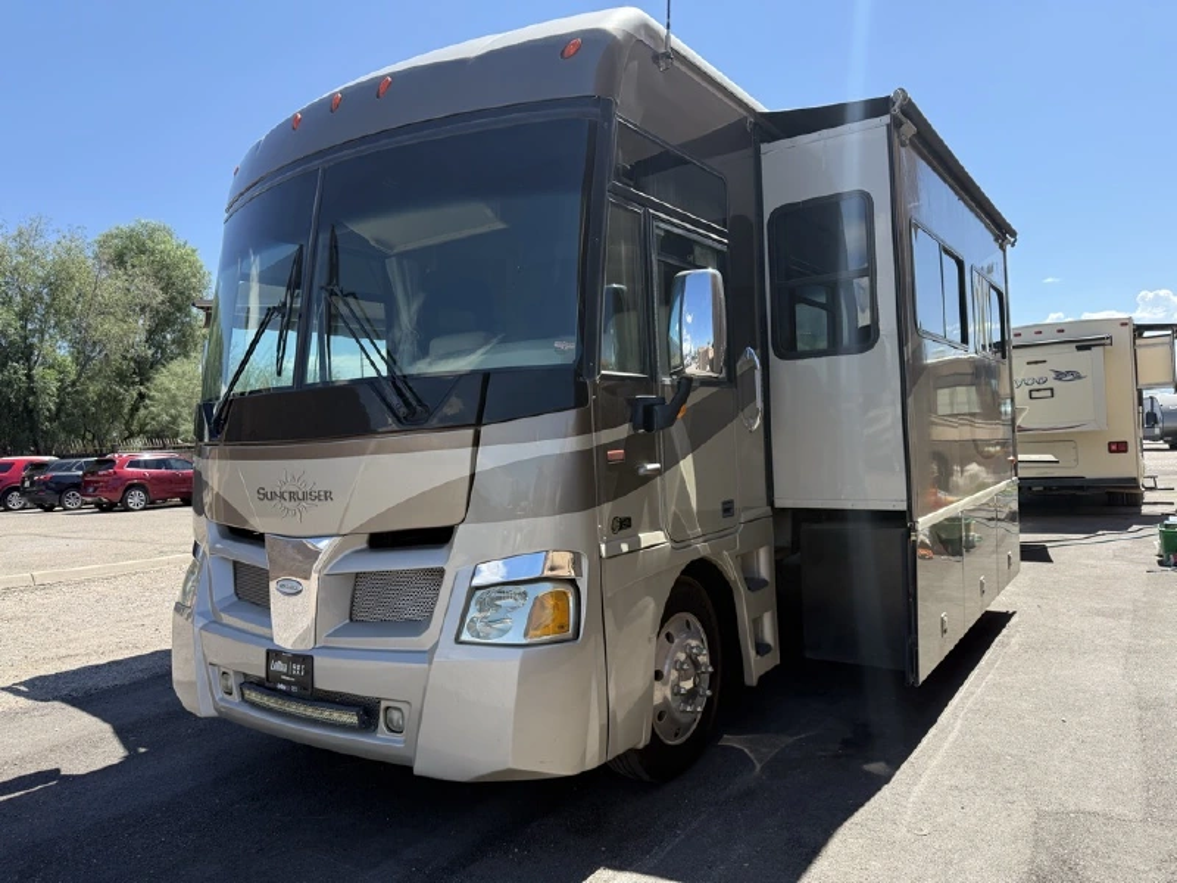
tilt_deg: -0.6
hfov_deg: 71.6
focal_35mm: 24
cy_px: 442
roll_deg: +2.7
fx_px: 816
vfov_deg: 56.8
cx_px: 588
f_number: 1.78
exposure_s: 1/2611
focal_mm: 6.76
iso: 100
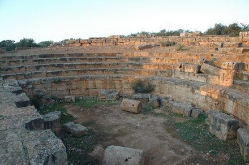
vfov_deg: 47.8
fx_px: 186
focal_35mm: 27
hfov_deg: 67.5
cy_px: 82
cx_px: 124
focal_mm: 18
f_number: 8
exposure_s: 1/250
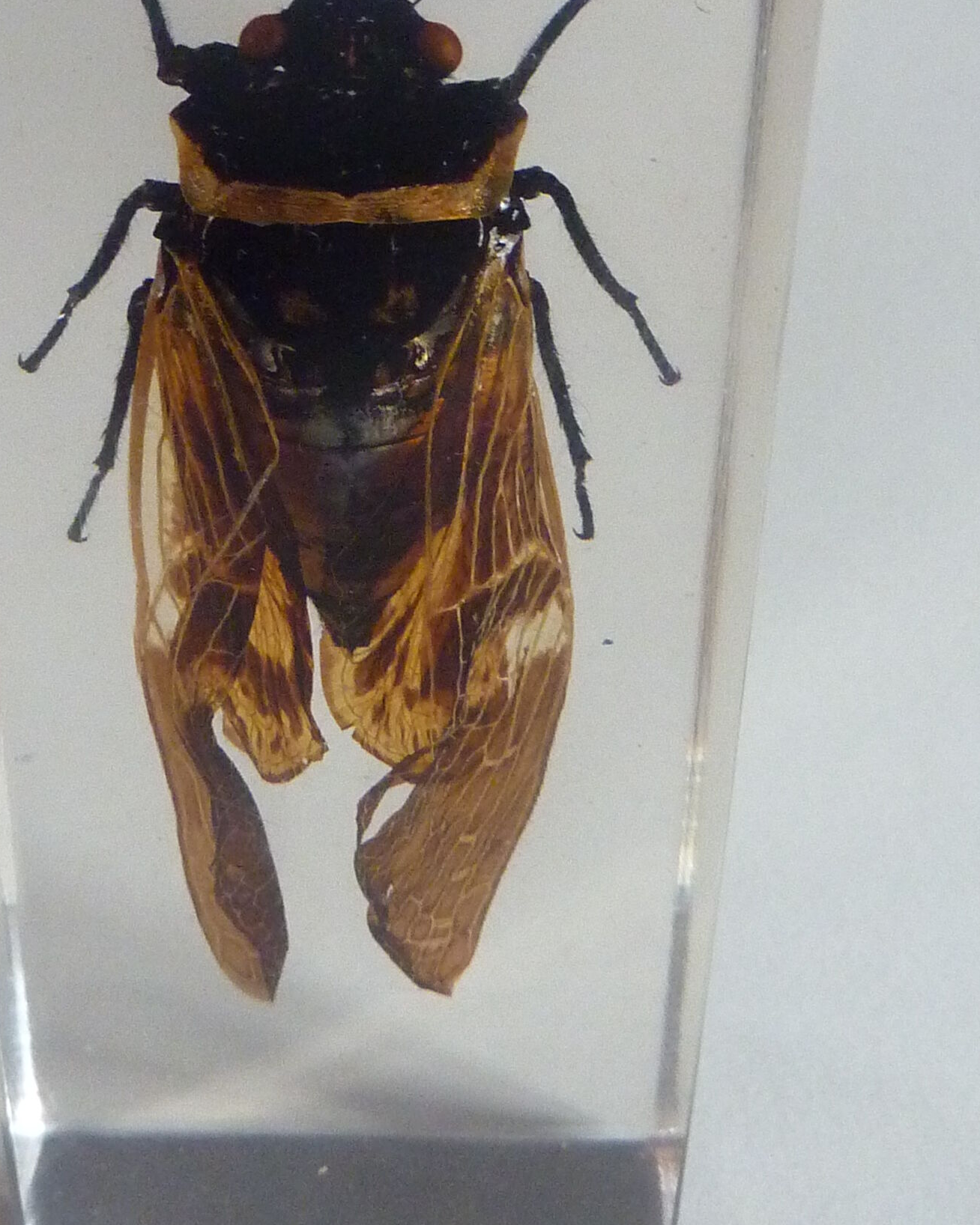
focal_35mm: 55
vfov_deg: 33.8
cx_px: 343
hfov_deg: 27.5
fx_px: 1995
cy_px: 392
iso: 400
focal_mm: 4.1
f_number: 3.3
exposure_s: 1/10
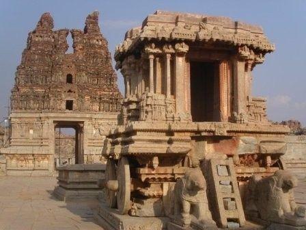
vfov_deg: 29.1
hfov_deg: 38.2
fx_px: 442
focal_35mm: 50
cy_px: 115
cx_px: 153
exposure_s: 1/350
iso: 100
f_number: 8
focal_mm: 10.3
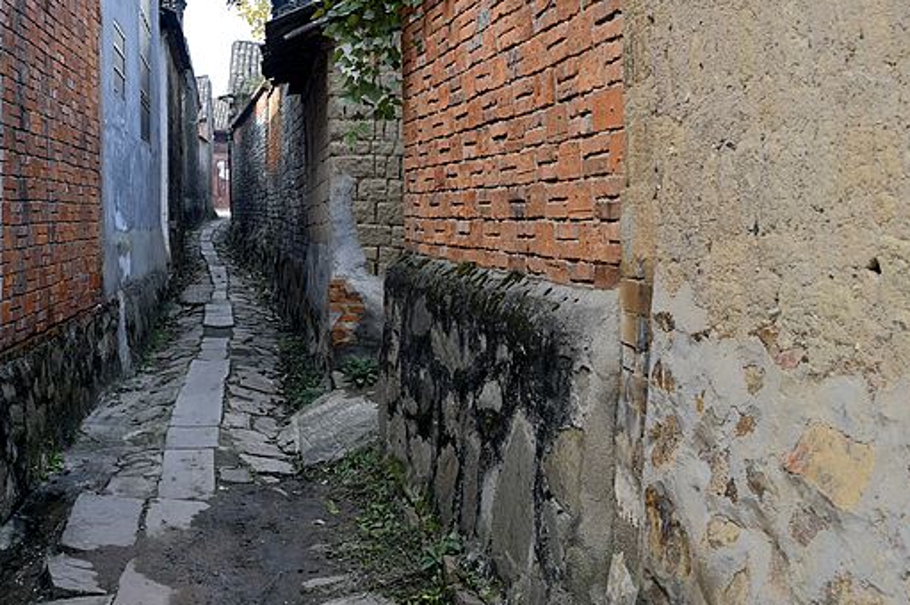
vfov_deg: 28.6
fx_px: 1187
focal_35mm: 47
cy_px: 264
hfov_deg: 40.7
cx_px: 219
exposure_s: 1/125
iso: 100
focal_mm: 20
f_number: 5.6
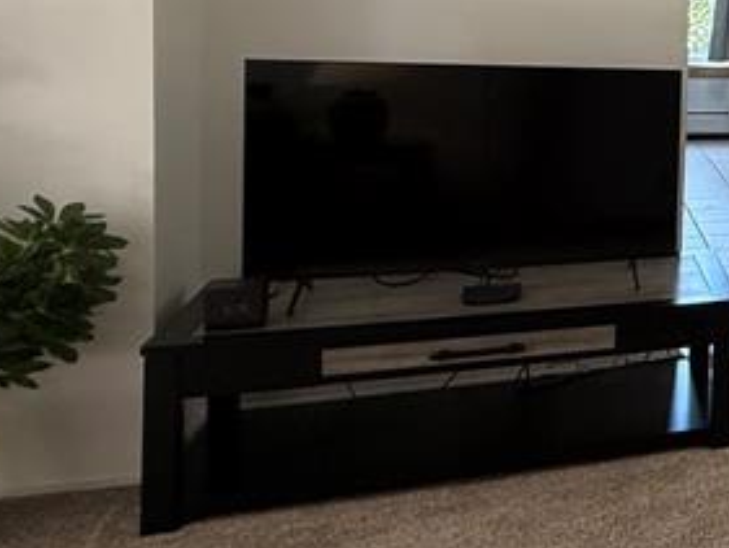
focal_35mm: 51
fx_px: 1074
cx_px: 1248
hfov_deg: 23.5
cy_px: 78
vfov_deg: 27.7
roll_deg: -5.2
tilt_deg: -3.8
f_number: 2.2
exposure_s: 1/120
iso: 160
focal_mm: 2.22
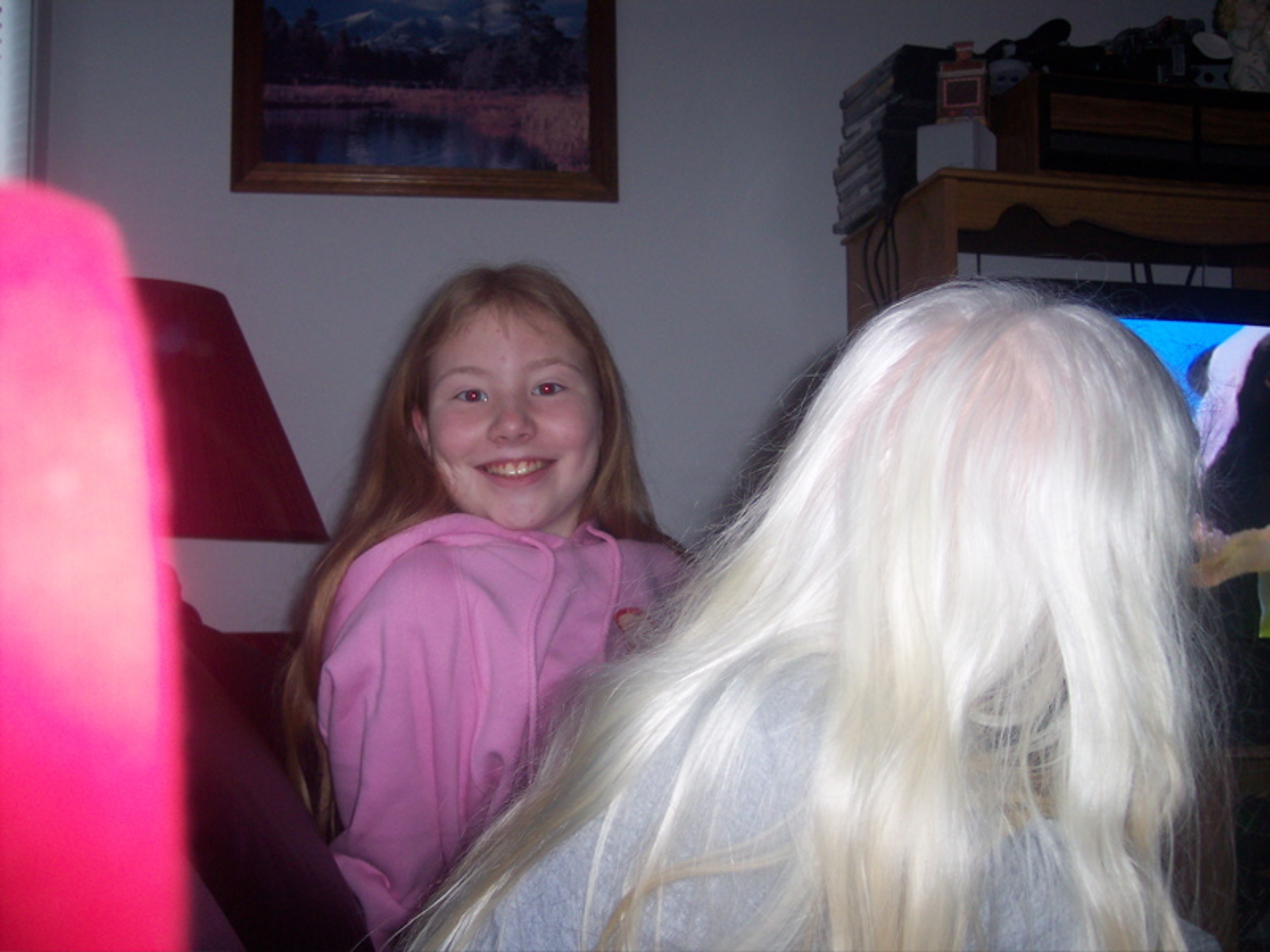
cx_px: 635
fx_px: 1394
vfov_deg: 37.7
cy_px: 476
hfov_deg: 49.0
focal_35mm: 38
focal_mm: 8
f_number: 2.8
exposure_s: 1/30
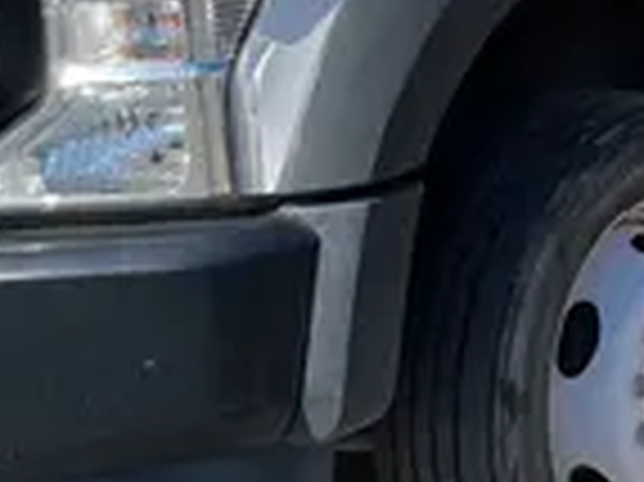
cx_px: 522
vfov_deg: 14.7
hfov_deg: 19.4
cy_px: 119
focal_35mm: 100
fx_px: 1859
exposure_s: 1/3401
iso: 32
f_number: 1.6
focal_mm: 4.2
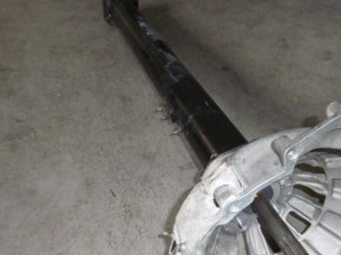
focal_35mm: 39
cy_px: 181
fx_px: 384
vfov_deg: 36.2
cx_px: 217
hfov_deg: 47.4
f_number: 3.1
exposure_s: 1/60
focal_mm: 4.3
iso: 200
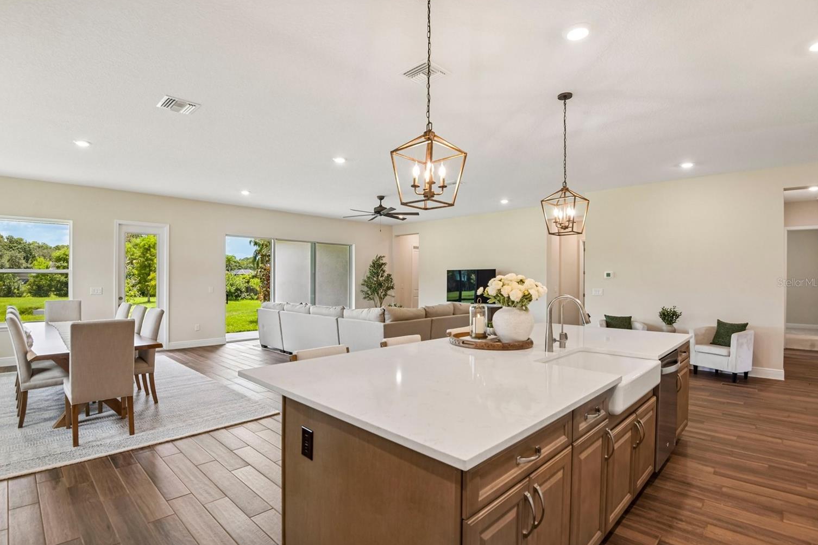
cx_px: 391
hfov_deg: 93.2
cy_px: 282
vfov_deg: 70.4
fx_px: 386
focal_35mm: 17
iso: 400
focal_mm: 16
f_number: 8
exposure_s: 1/30
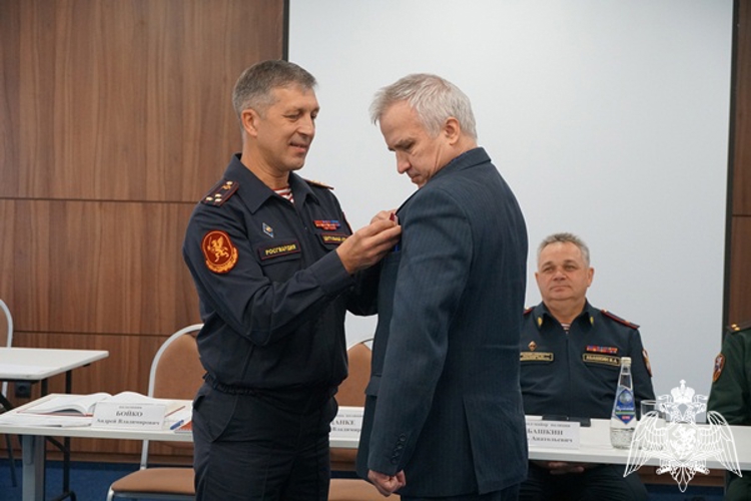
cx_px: 376
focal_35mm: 75
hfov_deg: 27.0
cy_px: 250
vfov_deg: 18.2
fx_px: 1564
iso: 2000
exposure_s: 1/160
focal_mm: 50
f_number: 5
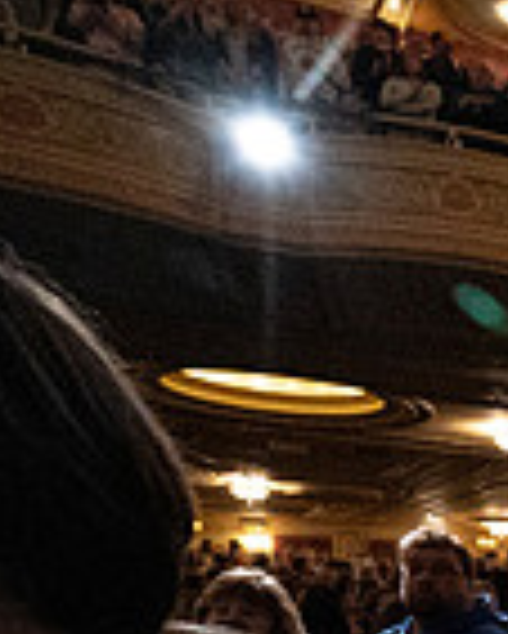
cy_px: 715
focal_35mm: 54
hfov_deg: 18.6
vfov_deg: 30.6
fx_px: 1014
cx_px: 1007
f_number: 4
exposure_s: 1/400
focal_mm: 14
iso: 32000
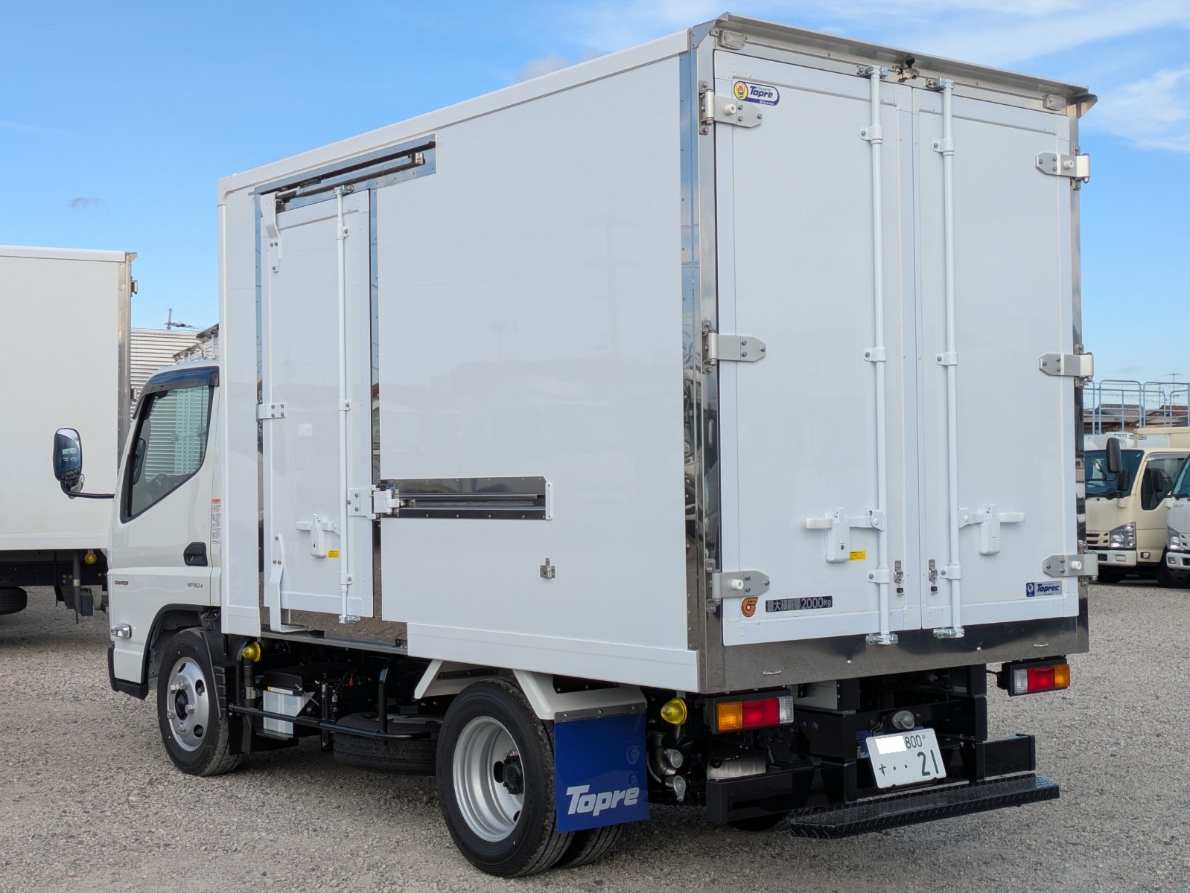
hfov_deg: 37.5
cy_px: 446
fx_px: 1754
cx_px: 595
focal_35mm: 51
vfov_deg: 28.6
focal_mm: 5.43
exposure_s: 1/2212
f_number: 1.89
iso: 63
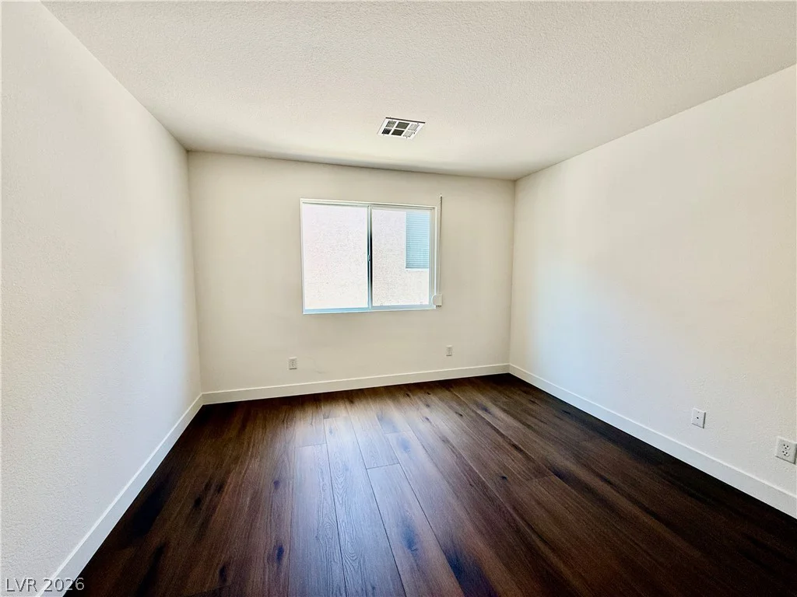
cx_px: 398
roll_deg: +0.0
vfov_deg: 85.7
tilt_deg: -5.0
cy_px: 298
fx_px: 322
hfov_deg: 102.1
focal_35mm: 14
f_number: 2.2
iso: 64
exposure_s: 1/113
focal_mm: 2.22
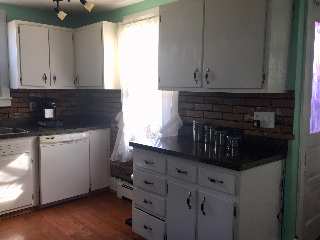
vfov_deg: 44.2
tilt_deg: -4.6
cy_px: 122
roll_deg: -1.2
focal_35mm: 32
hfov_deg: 56.8
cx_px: 160
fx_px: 296
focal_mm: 4.15
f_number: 2.2
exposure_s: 1/40
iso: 25
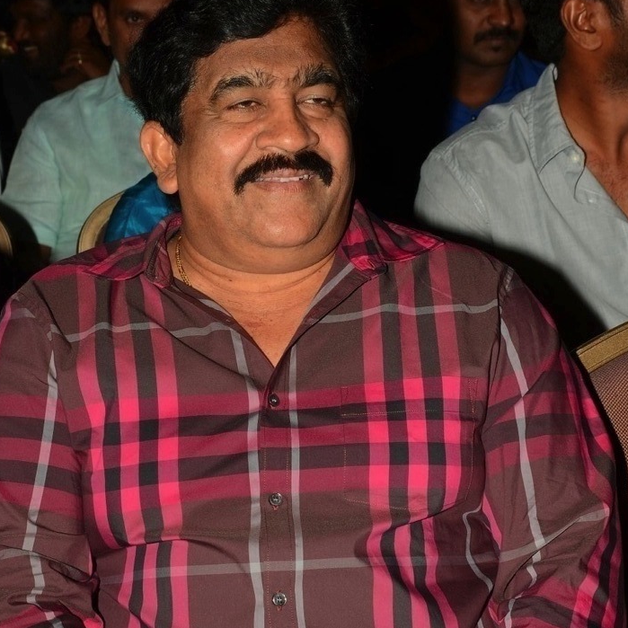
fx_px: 2258
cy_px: 386
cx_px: 285
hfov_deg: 15.8
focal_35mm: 110
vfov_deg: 15.8
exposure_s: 1/160
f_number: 10
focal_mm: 50
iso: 160
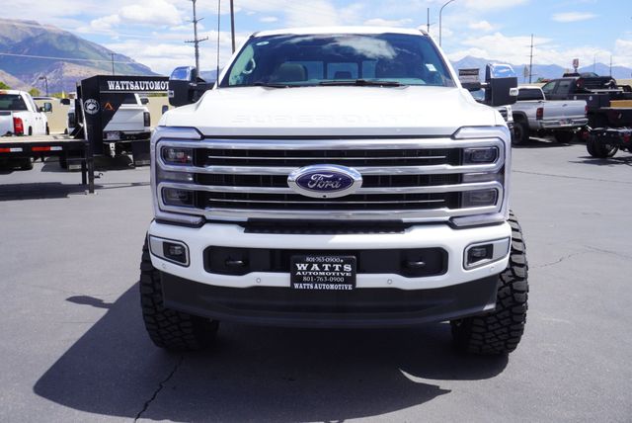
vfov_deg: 38.4
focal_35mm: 34
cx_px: 316
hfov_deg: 55.1
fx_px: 606
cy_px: 212
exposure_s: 1/125
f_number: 10
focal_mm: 23
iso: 100
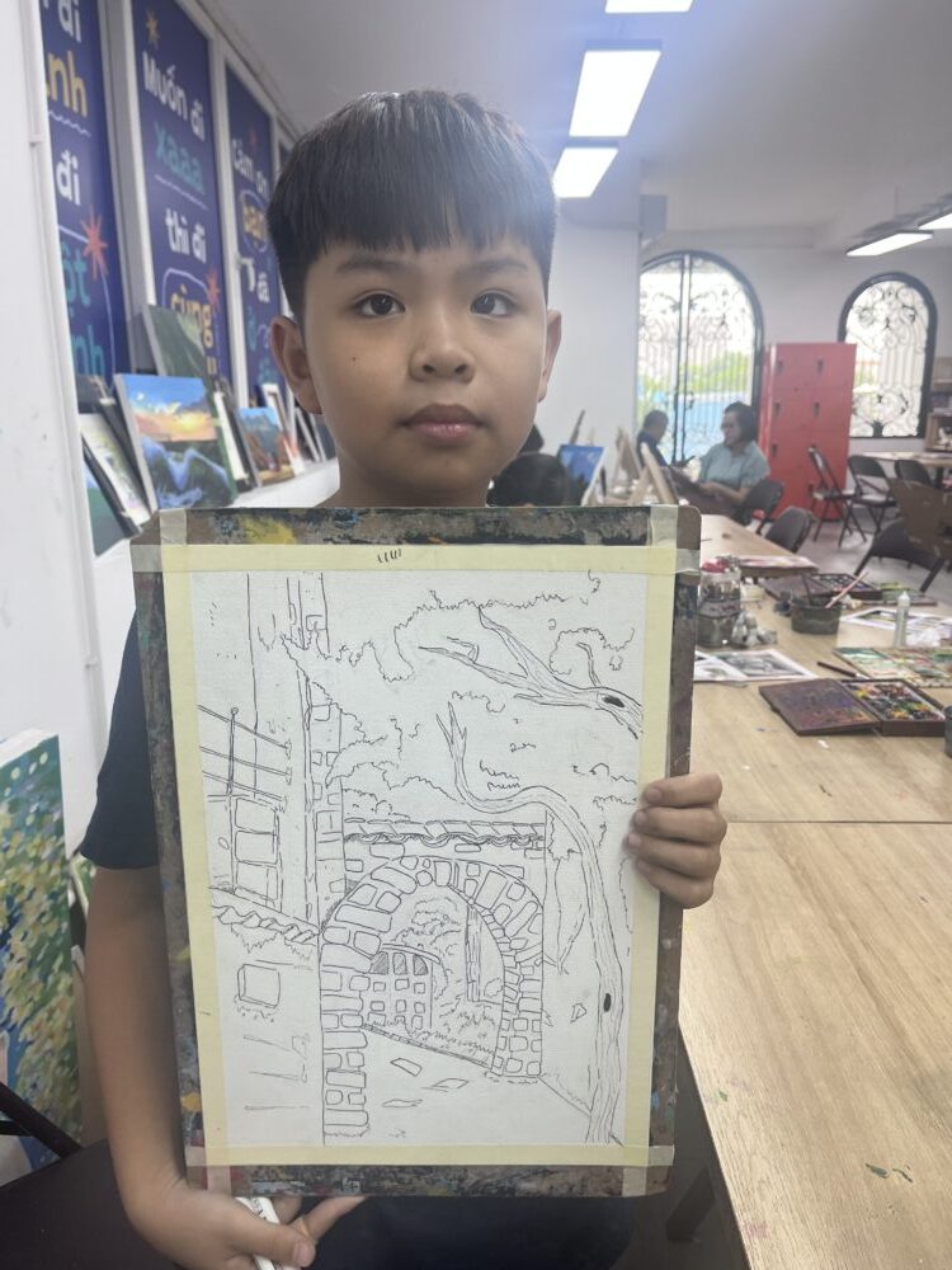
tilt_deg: -14.4
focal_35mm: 26
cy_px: 635
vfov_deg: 67.3
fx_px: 953
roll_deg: +0.4
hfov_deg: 53.1
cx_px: 476
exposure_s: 1/138
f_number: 1.6
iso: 50
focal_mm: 5.1
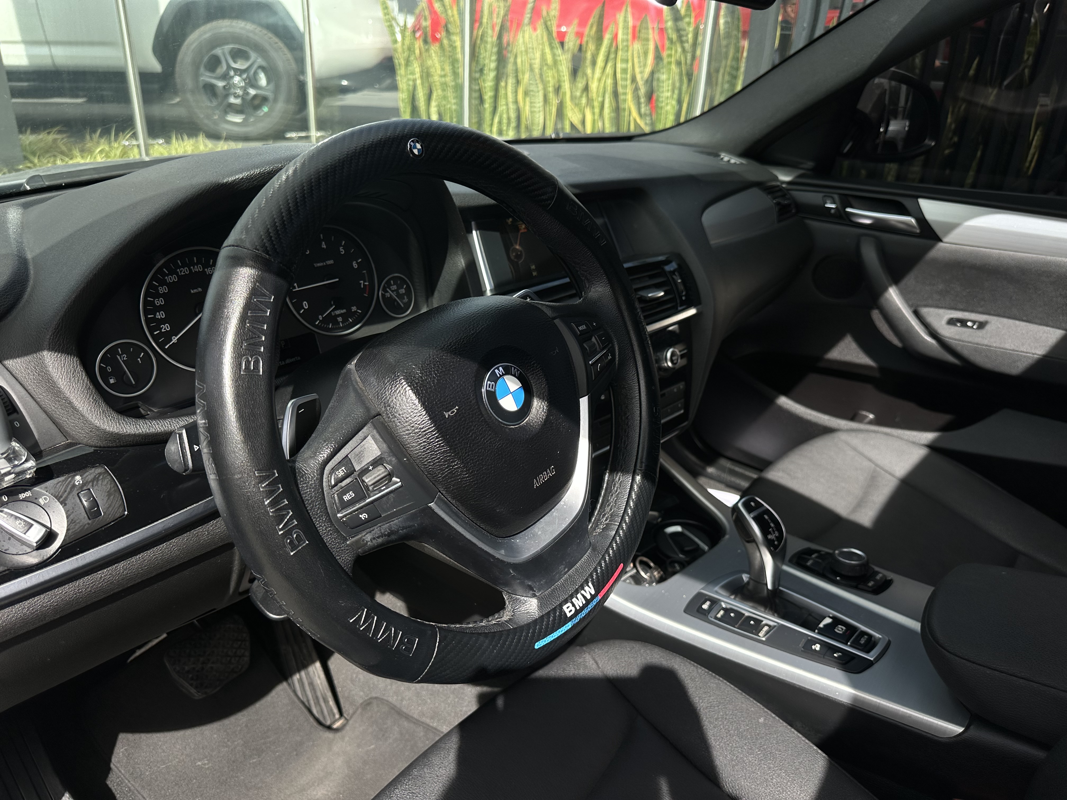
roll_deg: -3.4
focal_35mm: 24
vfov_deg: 56.8
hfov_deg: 71.6
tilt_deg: -24.4
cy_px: 400
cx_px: 534
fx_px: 740
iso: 80
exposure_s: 1/2660
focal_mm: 6.86
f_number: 1.78
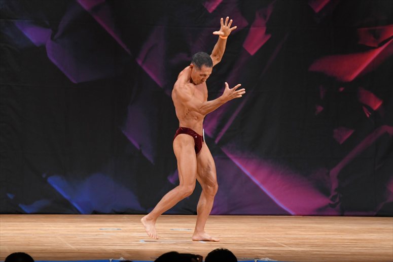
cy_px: 131
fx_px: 2946
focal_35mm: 270
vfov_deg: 5.1
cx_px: 196
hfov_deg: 7.6
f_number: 5.6
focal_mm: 180
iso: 3200
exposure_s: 1/400
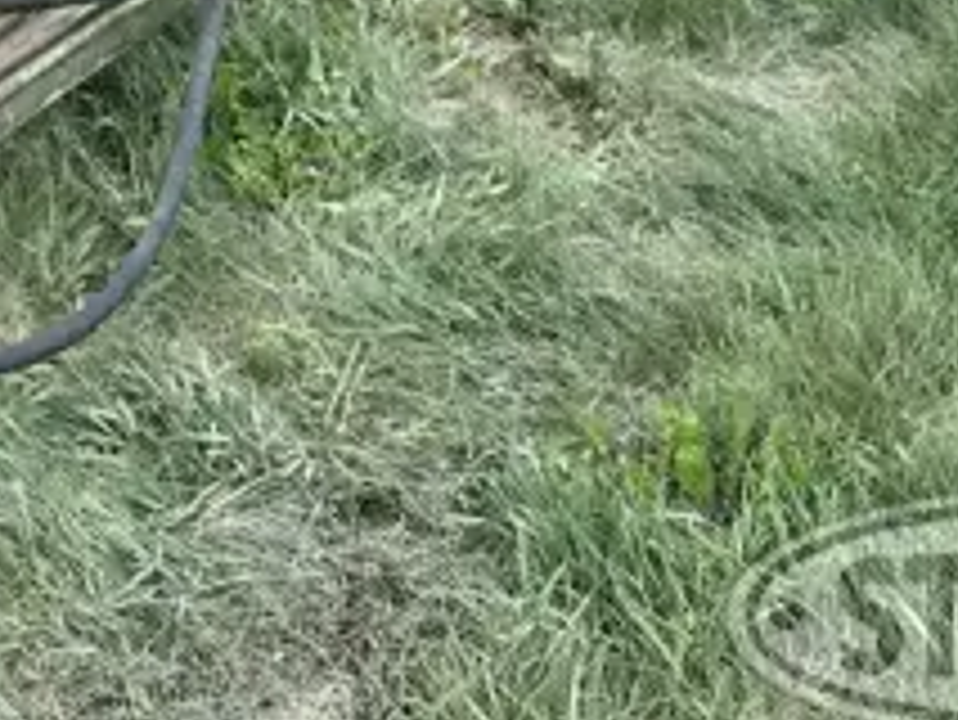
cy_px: -284
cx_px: 85
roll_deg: -1.7
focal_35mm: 72
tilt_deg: -22.1
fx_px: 1994
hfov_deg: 26.1
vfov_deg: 18.6
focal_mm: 6.86
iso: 80
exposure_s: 1/803
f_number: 1.78
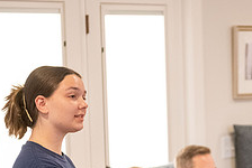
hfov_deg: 11.2
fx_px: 1269
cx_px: 256
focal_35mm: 181
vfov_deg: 7.5
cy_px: 208
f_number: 2.8
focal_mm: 70
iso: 6400
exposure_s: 1/250
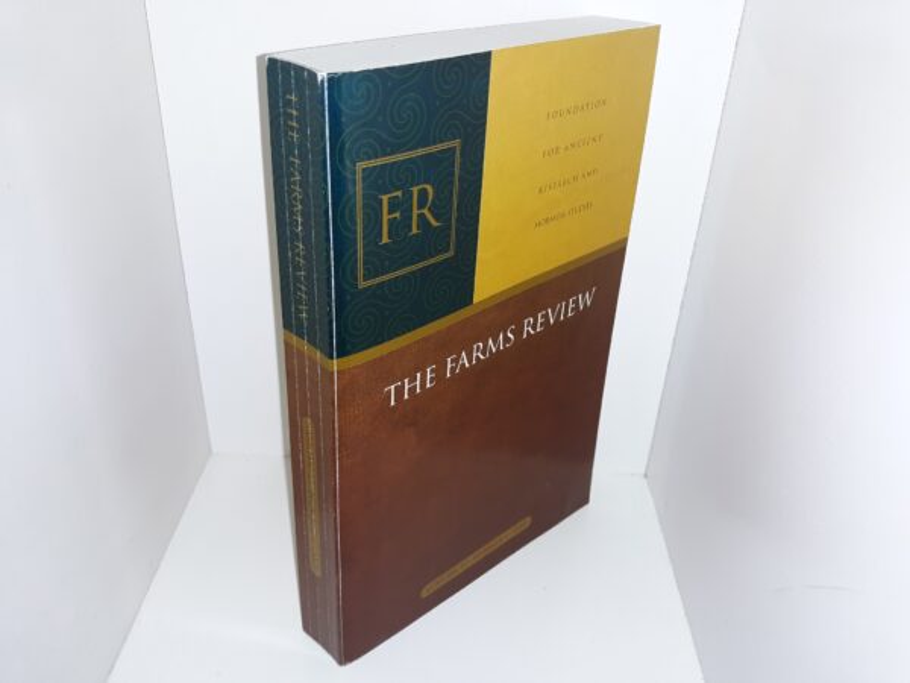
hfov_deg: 63.4
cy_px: 342
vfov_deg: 49.7
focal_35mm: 28
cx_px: 455
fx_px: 736
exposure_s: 1/120
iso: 64
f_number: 1.7
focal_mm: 3.7
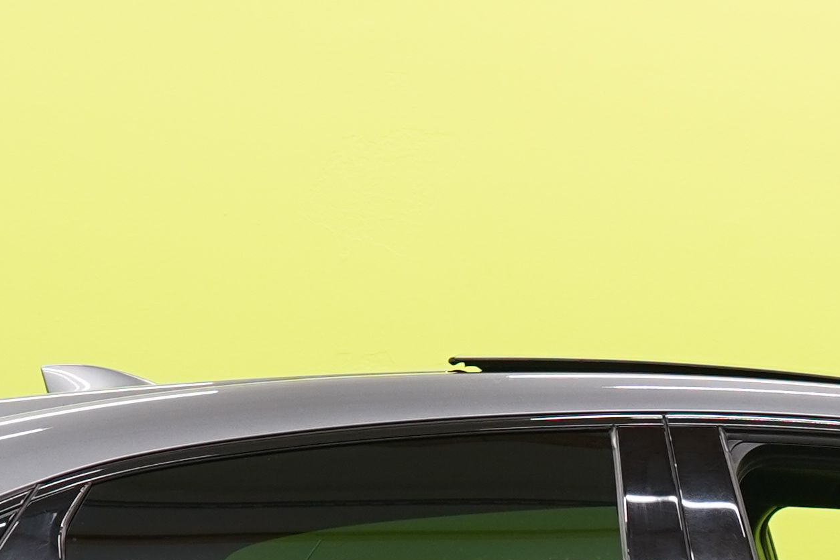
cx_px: 916
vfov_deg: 5.9
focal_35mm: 230
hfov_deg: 8.9
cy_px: 901
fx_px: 5367
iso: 400
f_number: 5
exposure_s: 1/25
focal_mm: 48
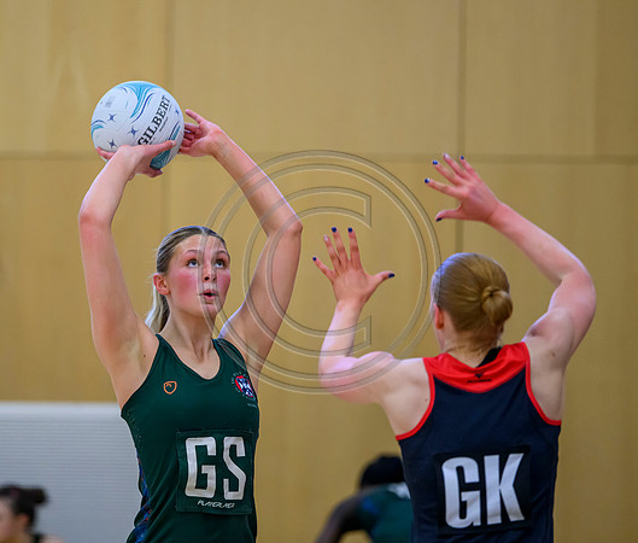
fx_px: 4813
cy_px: 266
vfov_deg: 6.5
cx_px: 213
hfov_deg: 7.6
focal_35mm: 249
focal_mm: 200
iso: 4000
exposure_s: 1/1000
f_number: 3.2
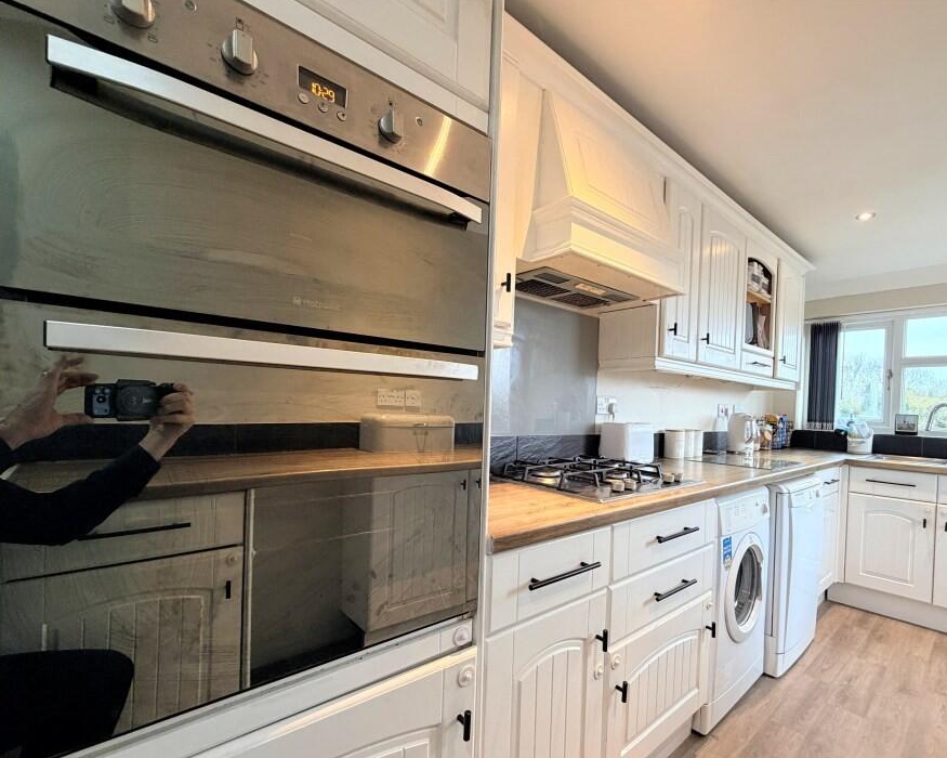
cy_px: 413
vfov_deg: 80.2
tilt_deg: -1.1
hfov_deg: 92.7
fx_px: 448
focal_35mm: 16
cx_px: 528
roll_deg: -0.4
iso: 320
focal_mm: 2.22
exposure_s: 1/50
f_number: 2.2
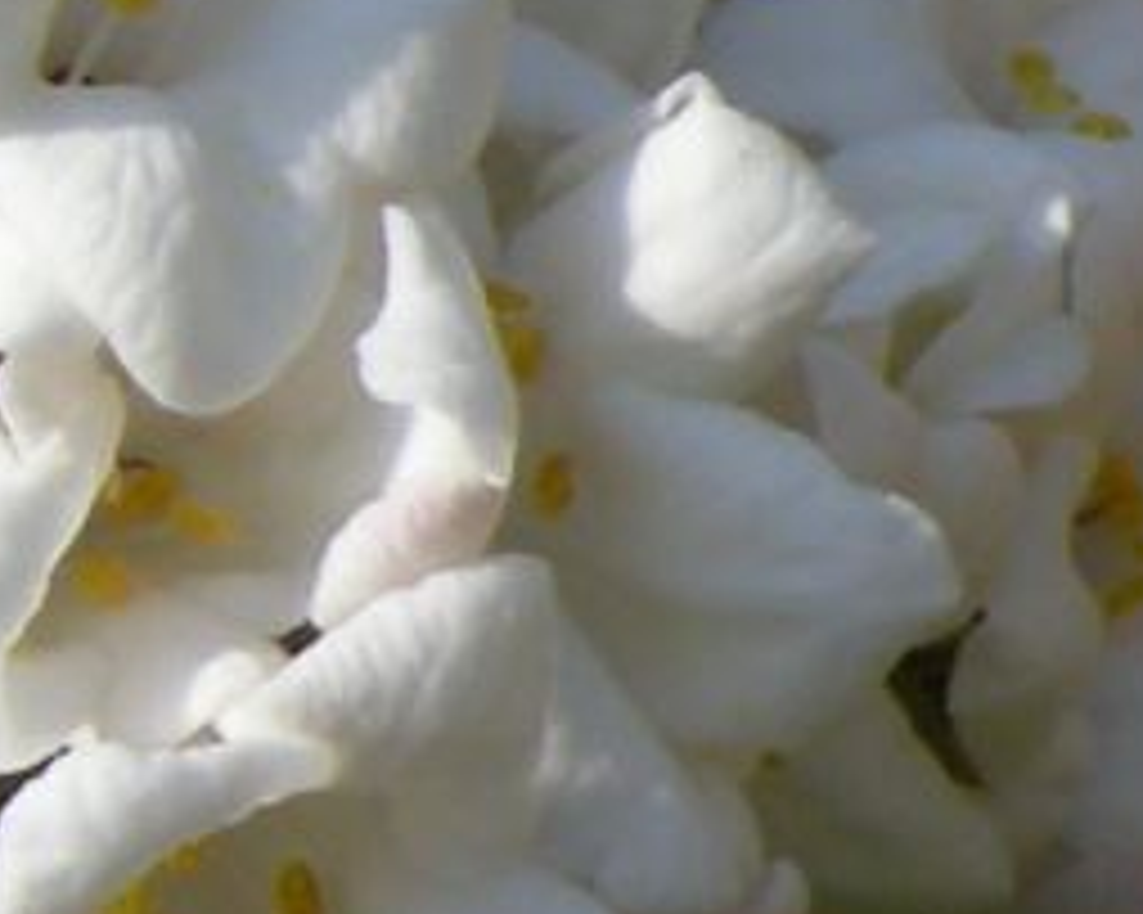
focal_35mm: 308
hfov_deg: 5.9
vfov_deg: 5.0
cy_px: 464
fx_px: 10415
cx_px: 3186
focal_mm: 8.5
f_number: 6.4
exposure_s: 1/307
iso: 64
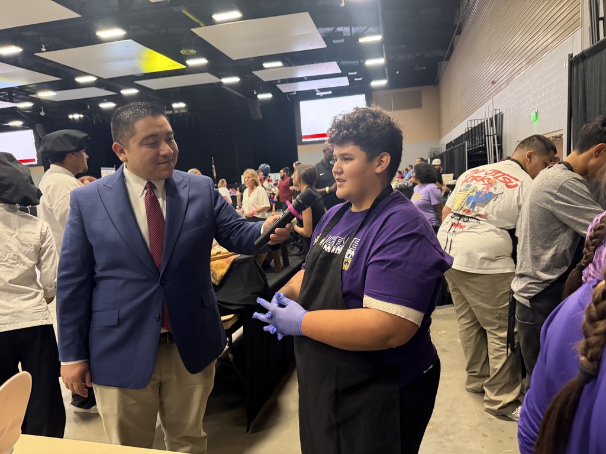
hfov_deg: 71.6
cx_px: 303
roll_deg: +4.0
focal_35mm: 24
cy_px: 227
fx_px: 420
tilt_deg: -6.9
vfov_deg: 56.8
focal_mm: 6.76
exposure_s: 1/40
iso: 800
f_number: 1.78
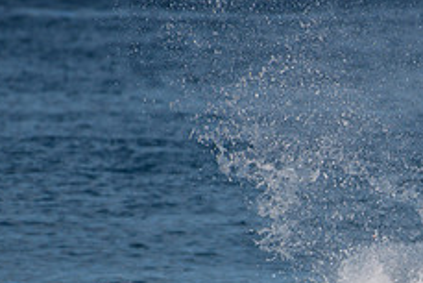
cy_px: 302
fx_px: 18247
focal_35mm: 1552
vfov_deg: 0.9
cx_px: 436
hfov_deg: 1.3
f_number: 5.6
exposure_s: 1/2000
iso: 160
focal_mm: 500
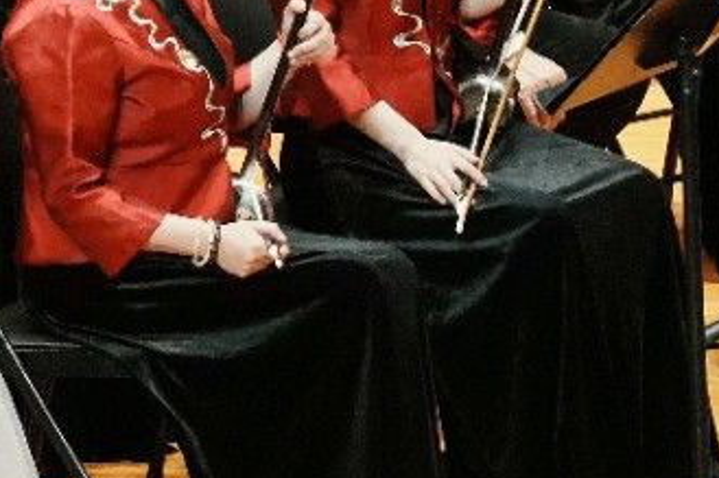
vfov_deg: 2.1
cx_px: -431
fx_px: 12835
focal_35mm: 643
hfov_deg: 3.2
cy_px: -158
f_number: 5.6
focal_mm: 151
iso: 4000
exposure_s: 1/500
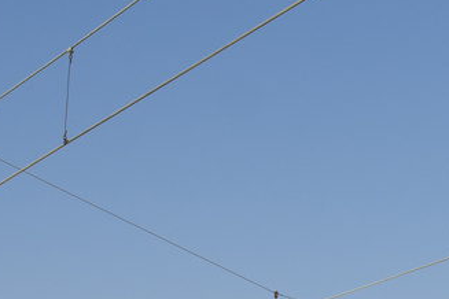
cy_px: 498
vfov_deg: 6.9
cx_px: 486
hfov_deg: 10.5
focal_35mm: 194
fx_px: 2419
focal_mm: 22
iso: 100
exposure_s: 1/400
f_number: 7.1
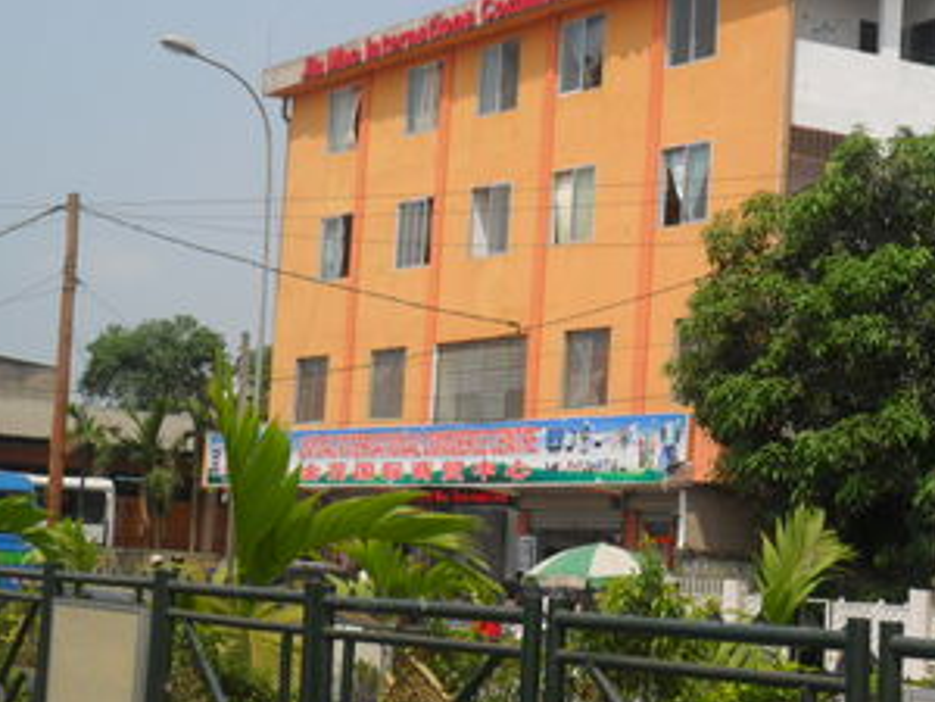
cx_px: 570
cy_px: 362
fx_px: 2269
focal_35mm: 84
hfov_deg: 23.2
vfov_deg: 17.6
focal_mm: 11.2
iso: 100
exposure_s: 1/500
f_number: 5.6
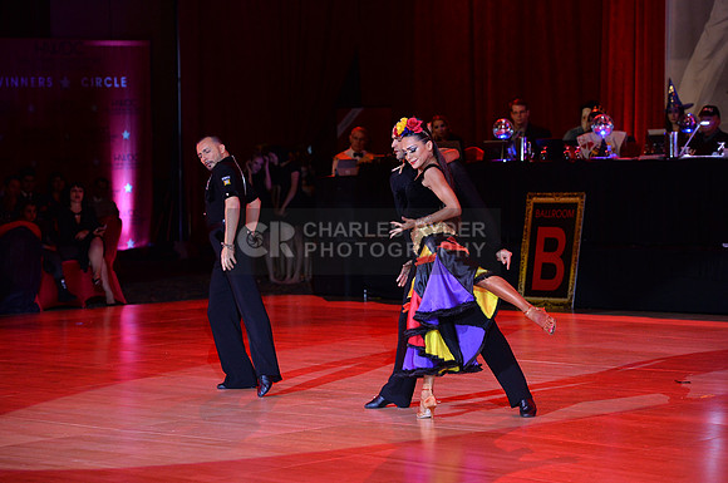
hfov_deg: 17.7
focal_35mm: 116
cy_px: 242
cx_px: 364
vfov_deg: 11.8
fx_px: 2342
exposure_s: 1/250
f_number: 4.5
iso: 2000
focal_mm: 116
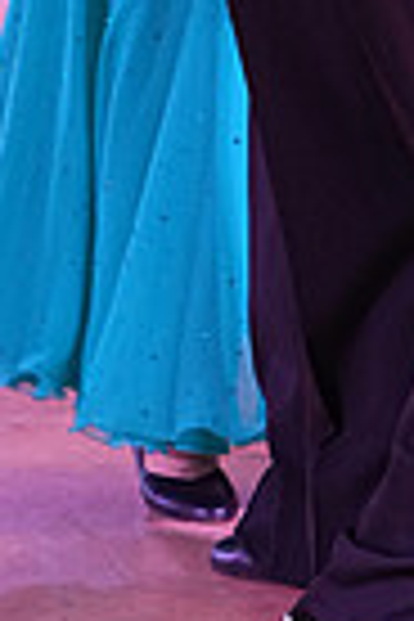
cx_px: 686
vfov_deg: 4.7
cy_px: -171
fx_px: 7589
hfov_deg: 3.1
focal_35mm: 440
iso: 2000
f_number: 4
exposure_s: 1/200
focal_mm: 105
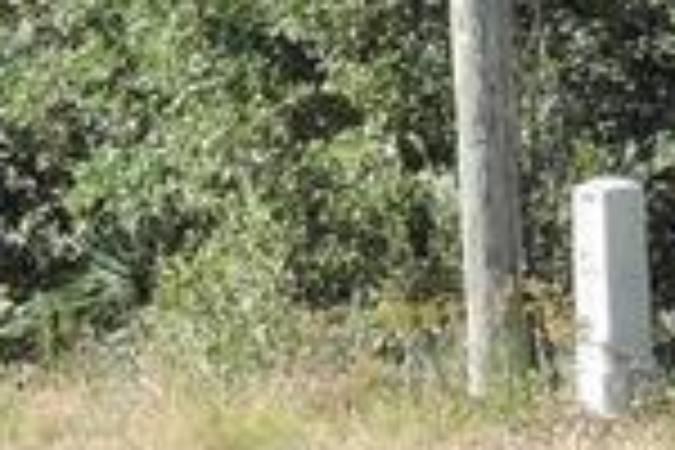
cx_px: -702
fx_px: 4668
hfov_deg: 7.9
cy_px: -234
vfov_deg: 5.5
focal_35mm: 249
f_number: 3.8
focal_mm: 6.3
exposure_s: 1/320
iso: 100
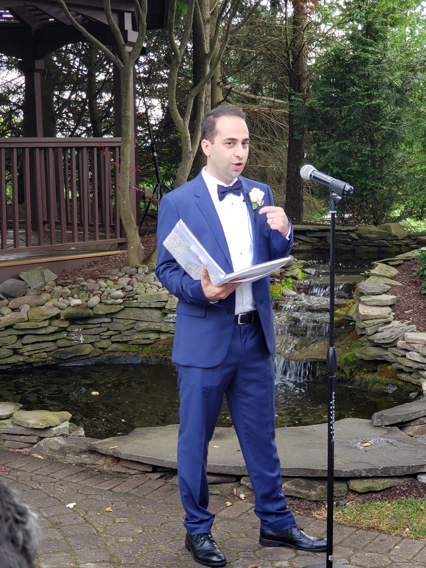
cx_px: 213
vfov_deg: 36.8
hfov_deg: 28.0
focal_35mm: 52
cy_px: 284
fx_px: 853
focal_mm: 6
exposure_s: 1/35
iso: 32
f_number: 2.4
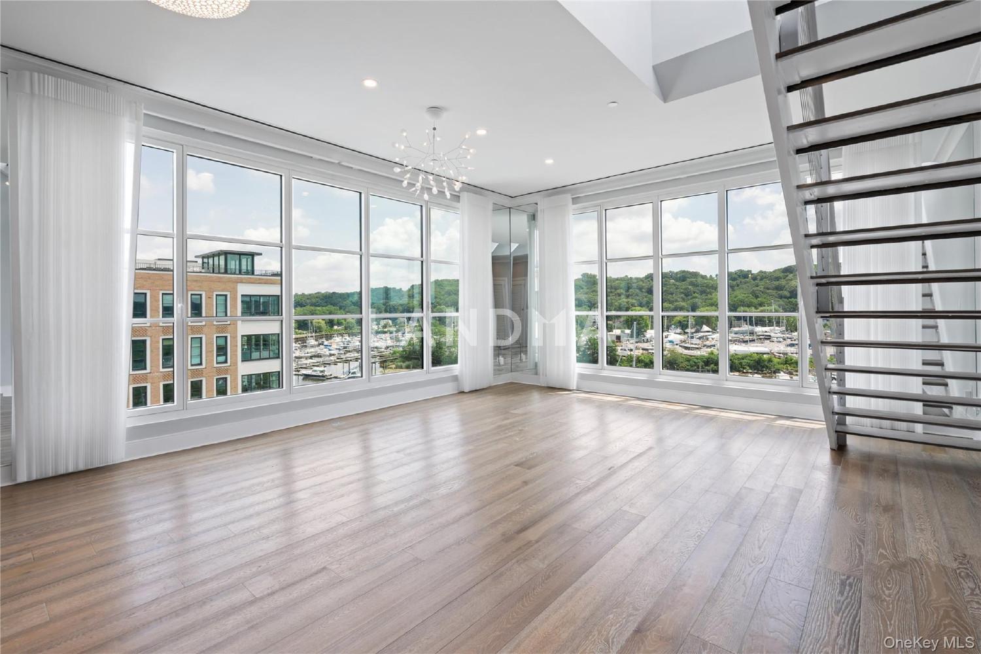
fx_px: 436
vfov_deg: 73.7
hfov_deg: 96.7
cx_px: 490
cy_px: 327
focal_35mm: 16
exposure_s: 1/10
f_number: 10
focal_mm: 16
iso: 160
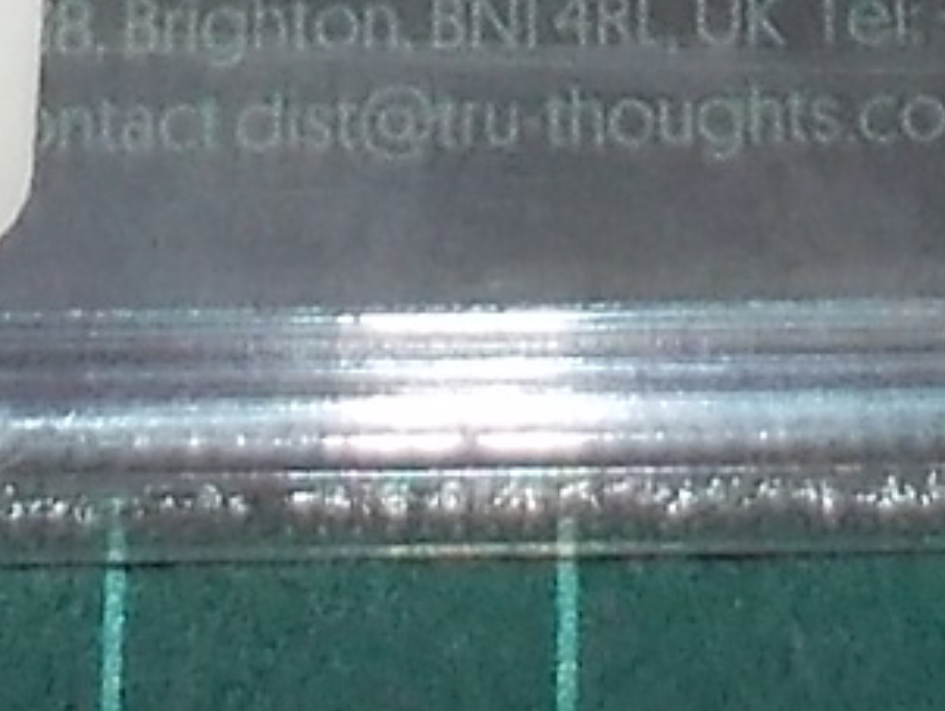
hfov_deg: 9.1
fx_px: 5956
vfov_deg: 6.2
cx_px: 604
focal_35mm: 218
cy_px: -1544
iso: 200
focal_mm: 4.1
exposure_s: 1/30
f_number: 3.3
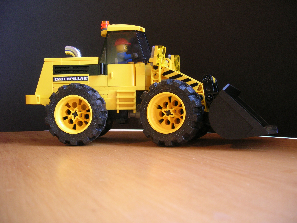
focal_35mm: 34
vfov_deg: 41.8
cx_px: 148
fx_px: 292
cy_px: 112
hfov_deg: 54.0
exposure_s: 1/3.8
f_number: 2.9
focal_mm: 5.7
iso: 102
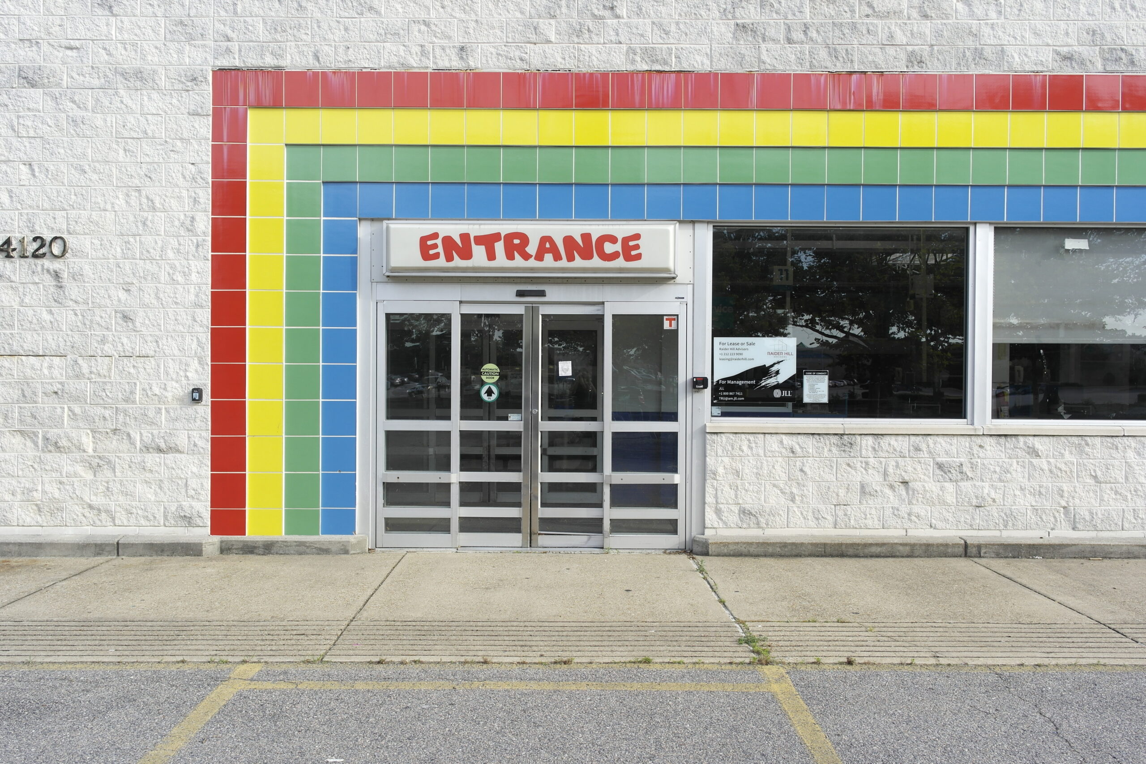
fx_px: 955
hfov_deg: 61.9
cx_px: 573
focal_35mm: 30
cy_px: 382
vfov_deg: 43.6
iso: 100
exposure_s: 1/160
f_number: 5
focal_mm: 20
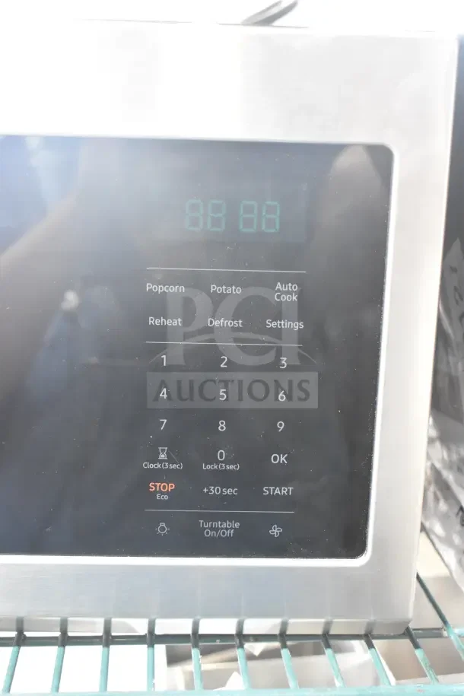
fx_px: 928
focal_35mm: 48
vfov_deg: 41.1
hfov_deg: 28.1
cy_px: 348
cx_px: 232
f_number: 4.5
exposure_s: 1/80
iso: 6400
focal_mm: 32
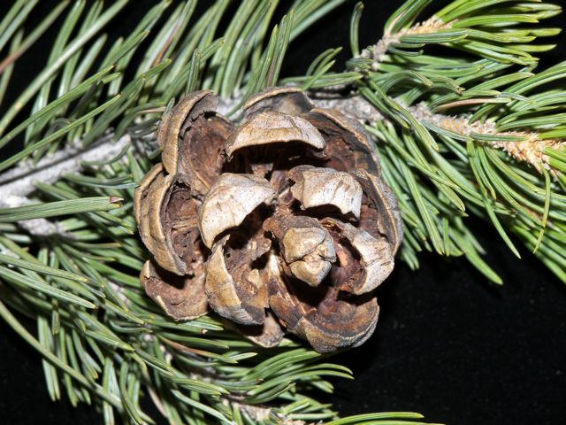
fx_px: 2256
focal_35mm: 138
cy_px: 212
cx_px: 283
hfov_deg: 14.3
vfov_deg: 10.7
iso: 50
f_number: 4
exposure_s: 1/160
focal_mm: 29.1
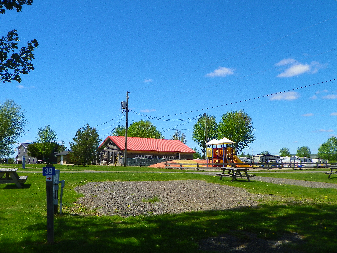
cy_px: 126
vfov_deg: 40.7
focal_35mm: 35
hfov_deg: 52.6
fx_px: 341
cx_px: 168
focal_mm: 6.2
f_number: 5.6
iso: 64
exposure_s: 1/320
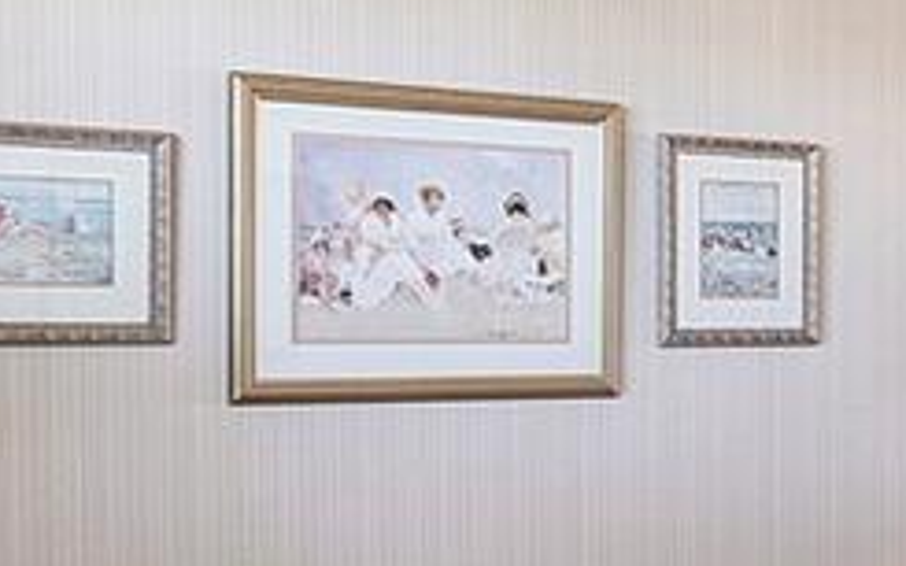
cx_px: 1109
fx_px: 1580
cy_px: 359
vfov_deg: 20.3
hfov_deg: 27.7
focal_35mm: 64
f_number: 11
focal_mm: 10
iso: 160
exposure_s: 1/2
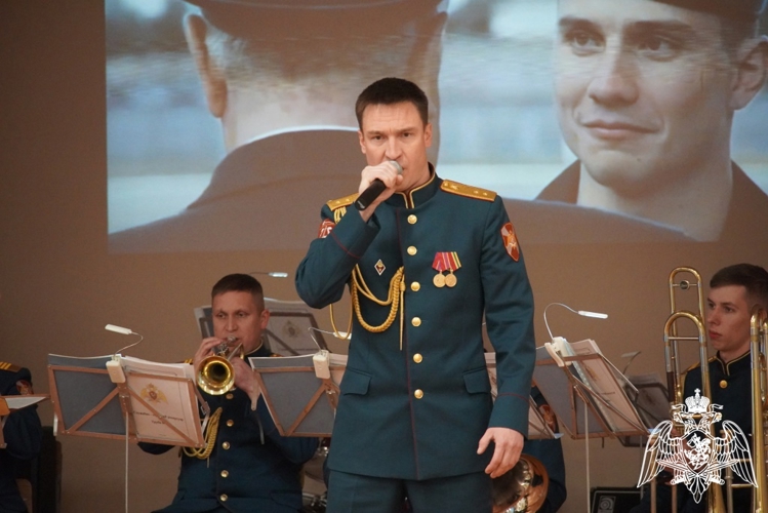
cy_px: 256
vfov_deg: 6.8
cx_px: 384
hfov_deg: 10.2
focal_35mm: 202
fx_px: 4321
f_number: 5.6
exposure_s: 1/125
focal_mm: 135
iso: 6400
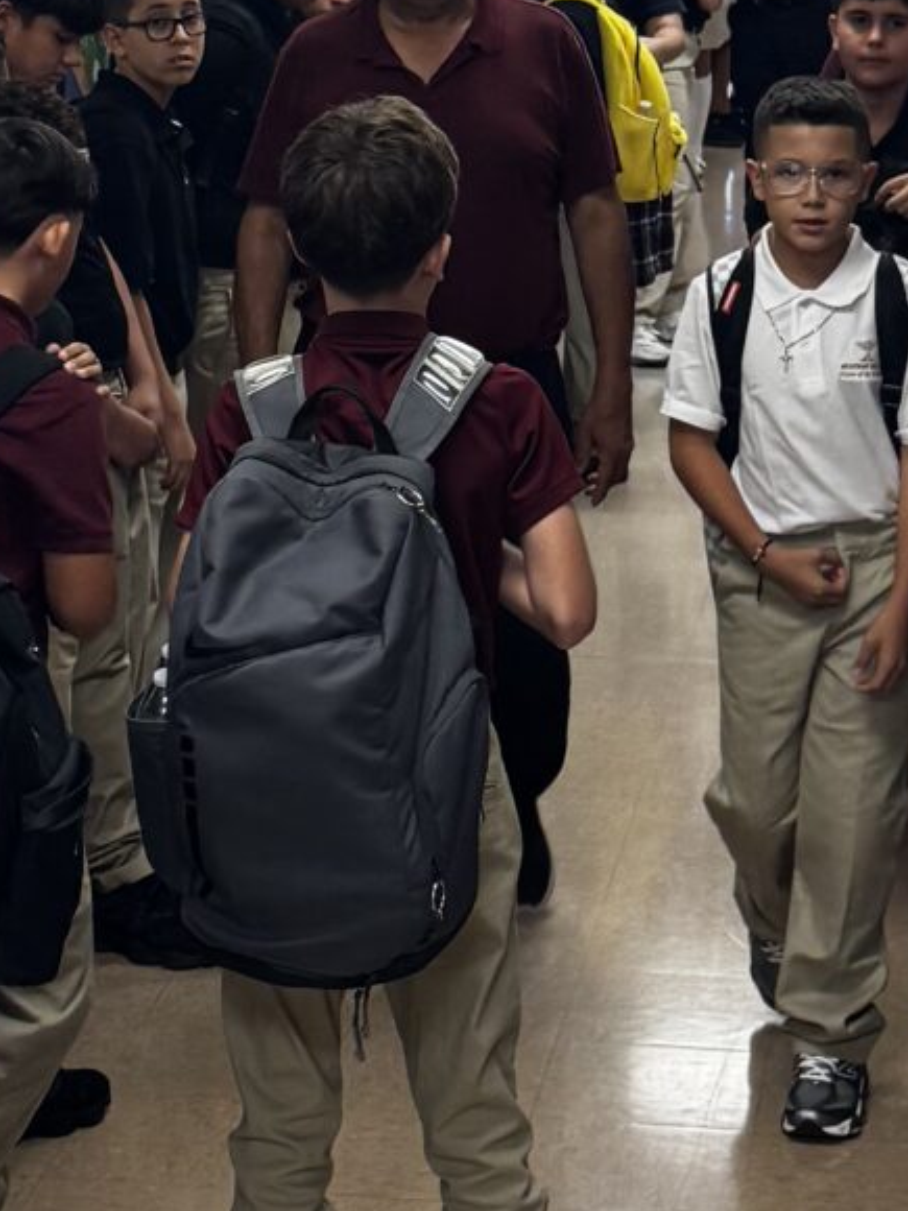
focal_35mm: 106
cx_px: 407
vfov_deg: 18.3
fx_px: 3707
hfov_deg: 14.0
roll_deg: -1.0
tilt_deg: -7.1
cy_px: 167
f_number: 1.78
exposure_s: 1/120
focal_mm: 6.76
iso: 200
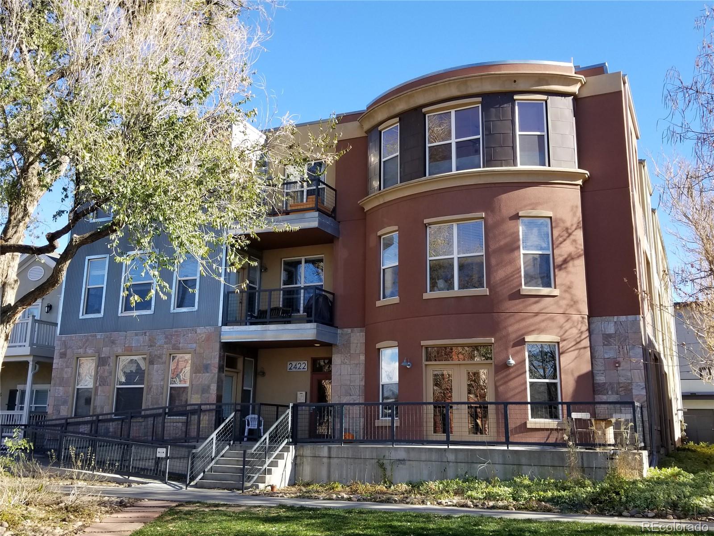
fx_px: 536
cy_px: 268
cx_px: 357
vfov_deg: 53.1
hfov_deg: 67.3
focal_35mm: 26
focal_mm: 4.25
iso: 50
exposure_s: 1/742
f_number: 1.7
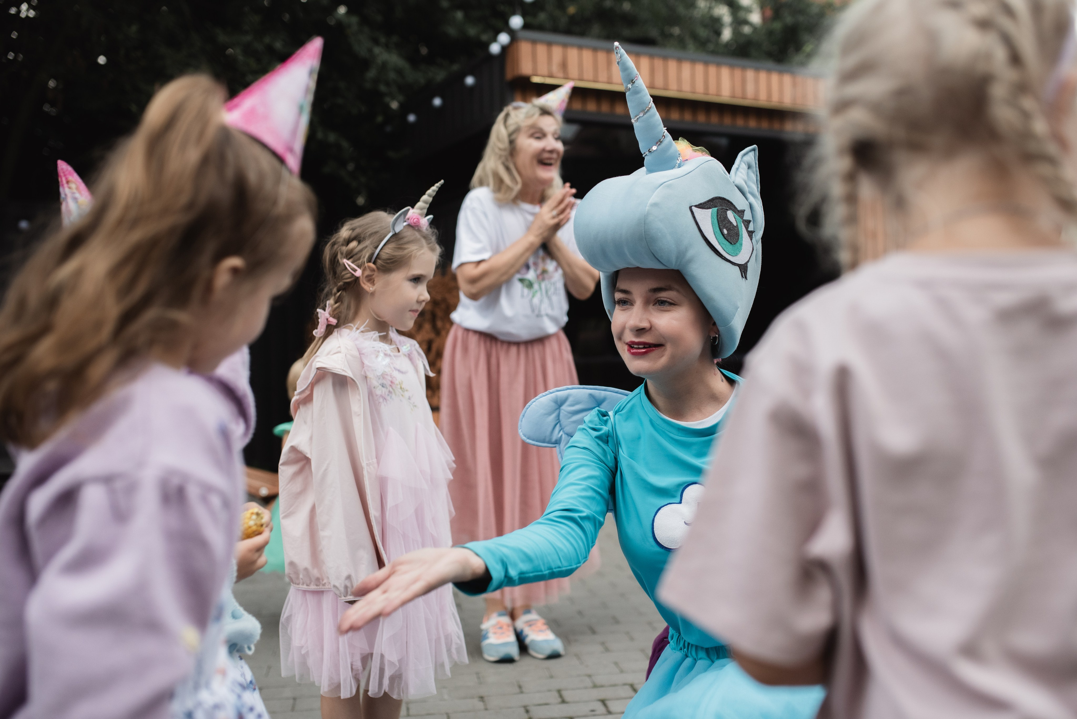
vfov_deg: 37.9
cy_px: 360
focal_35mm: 35
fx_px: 1047
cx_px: 538
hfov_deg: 54.4
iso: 800
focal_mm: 35
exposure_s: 1/1000
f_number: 2.5
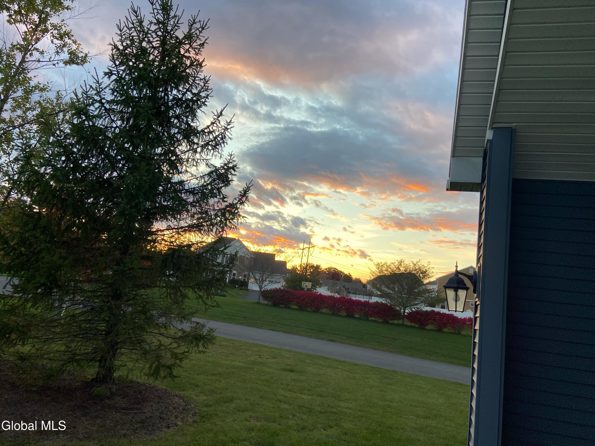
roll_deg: -7.3
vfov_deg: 53.1
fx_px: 447
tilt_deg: +9.1
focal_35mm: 26
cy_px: 223
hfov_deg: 67.3
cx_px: 298
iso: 64
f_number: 1.8
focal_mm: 4.25
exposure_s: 1/121
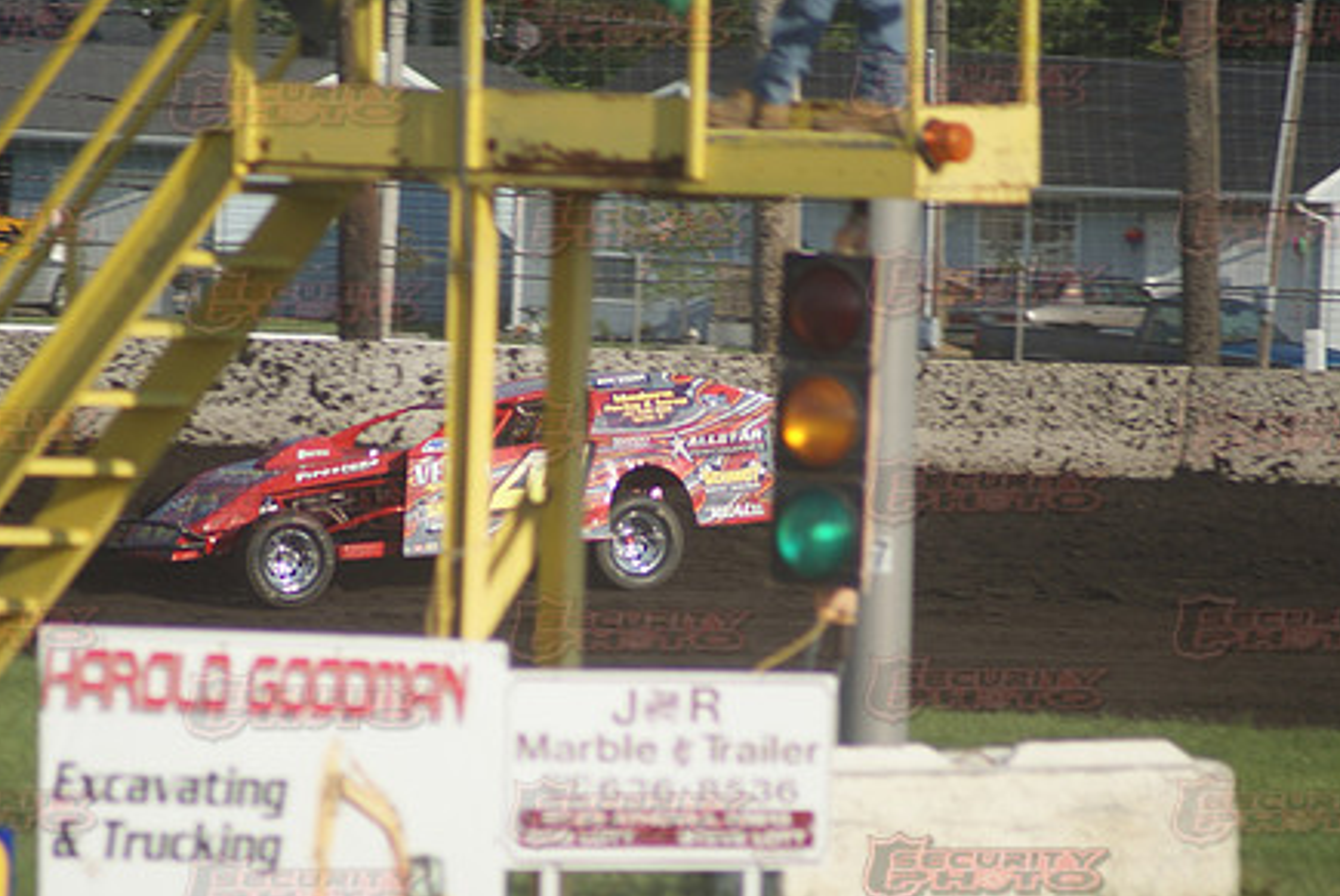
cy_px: 563
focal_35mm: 600
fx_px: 22355
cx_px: 622
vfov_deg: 2.3
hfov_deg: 3.4
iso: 125
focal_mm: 300
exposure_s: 1/500
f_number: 5.6
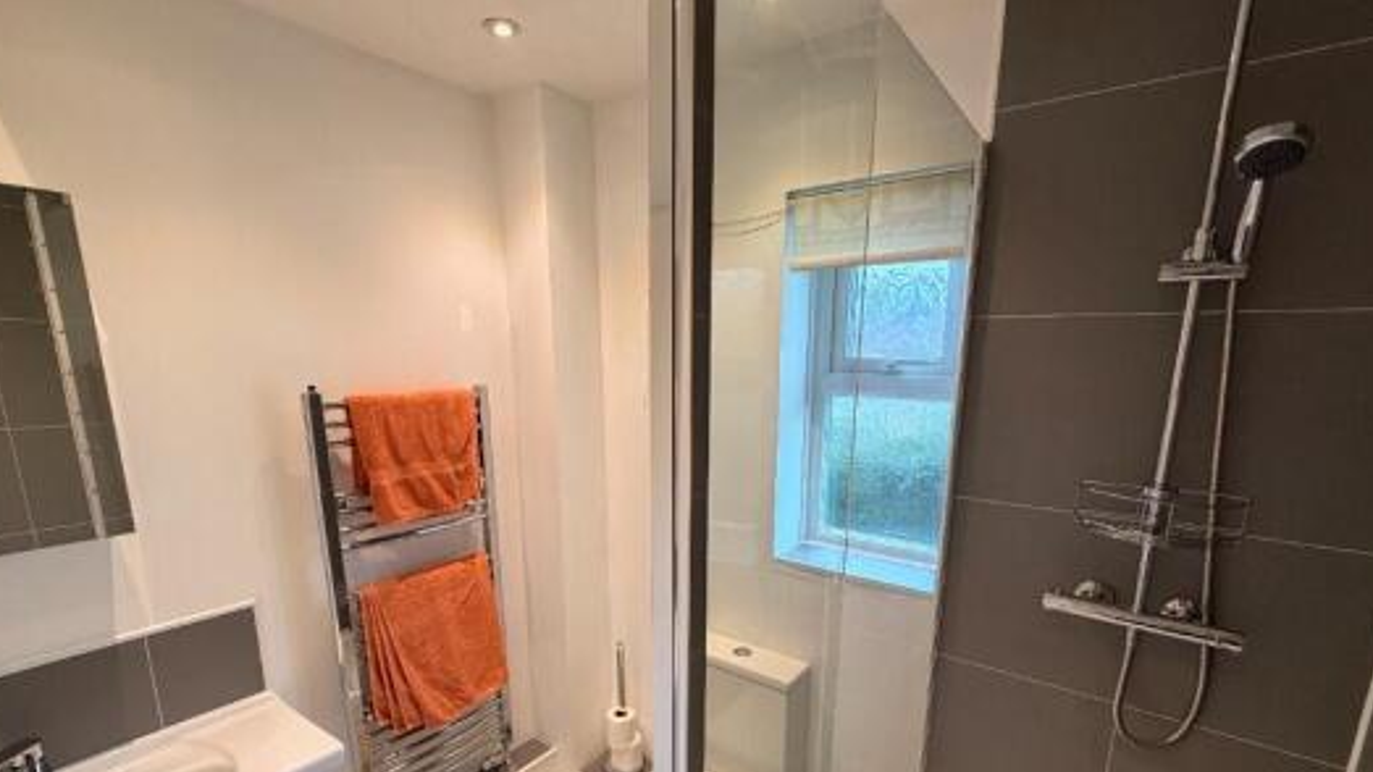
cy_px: 484
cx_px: 705
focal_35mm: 17
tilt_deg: -11.4
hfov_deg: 95.9
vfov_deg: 63.0
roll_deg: -0.7
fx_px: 619
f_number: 2.2
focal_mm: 2.22
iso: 250
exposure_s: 1/121
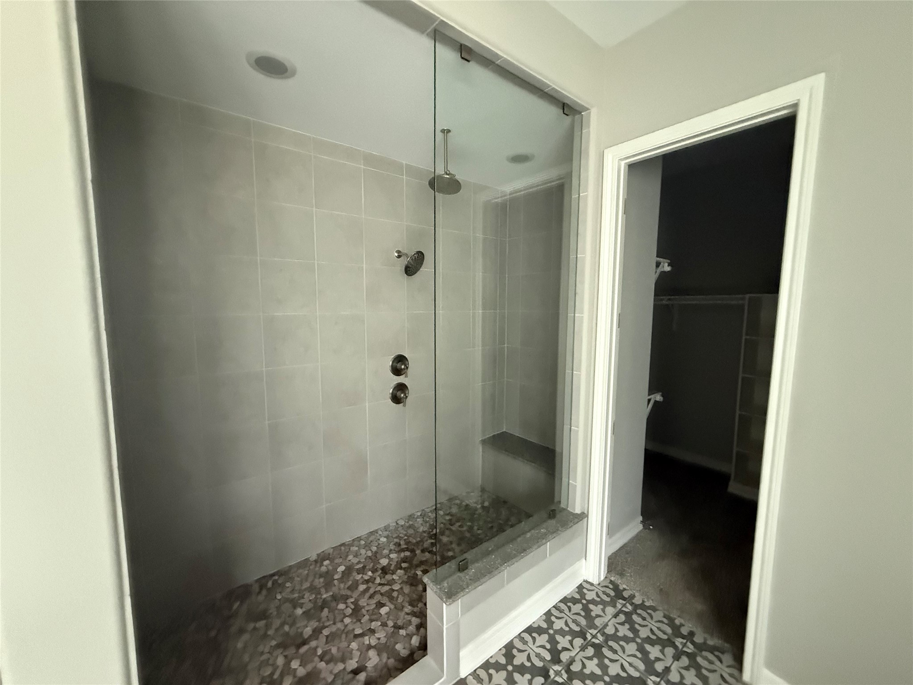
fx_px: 369
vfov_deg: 85.7
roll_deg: +1.9
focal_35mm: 14
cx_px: 456
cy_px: 342
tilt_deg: -5.2
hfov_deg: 102.1
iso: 1250
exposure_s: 1/60
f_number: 2.2
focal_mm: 2.22
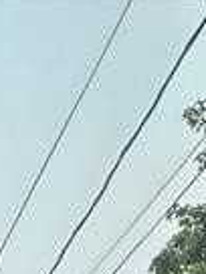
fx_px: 627
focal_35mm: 79
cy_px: 768
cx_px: -12
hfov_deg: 18.1
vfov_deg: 12.5
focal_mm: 2.22
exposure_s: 1/888
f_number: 2.2
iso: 40
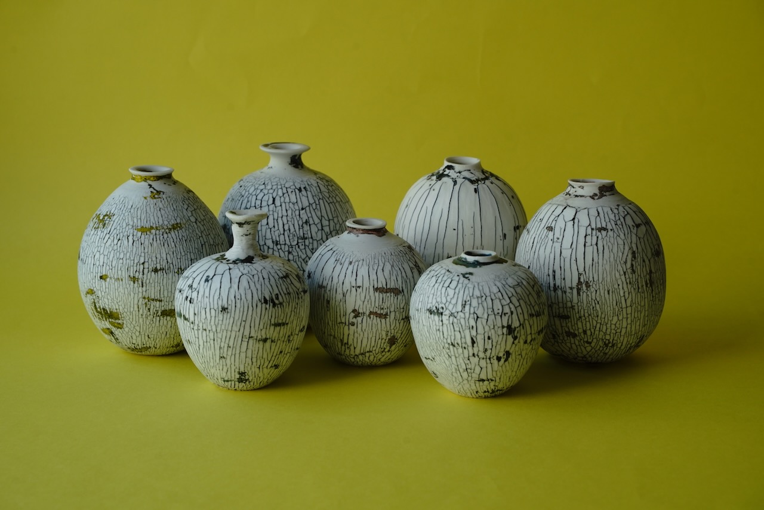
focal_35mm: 75
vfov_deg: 18.2
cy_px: 255
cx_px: 382
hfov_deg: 27.0
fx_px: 1592
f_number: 9
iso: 800
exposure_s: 1/200
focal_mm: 75
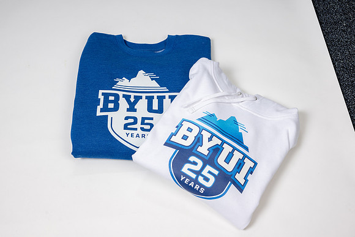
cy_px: 118
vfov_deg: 29.9
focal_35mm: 45
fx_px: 444
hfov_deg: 43.6
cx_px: 178
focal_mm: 45
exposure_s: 1/160
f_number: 8
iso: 100
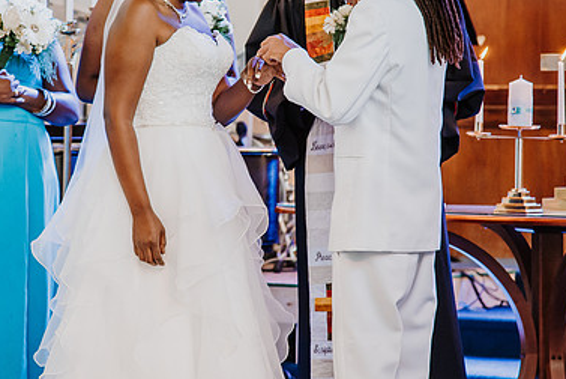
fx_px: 3556
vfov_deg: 6.1
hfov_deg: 9.1
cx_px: 205
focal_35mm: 226
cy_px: 138
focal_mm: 120
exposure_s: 1/125
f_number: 4
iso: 1100
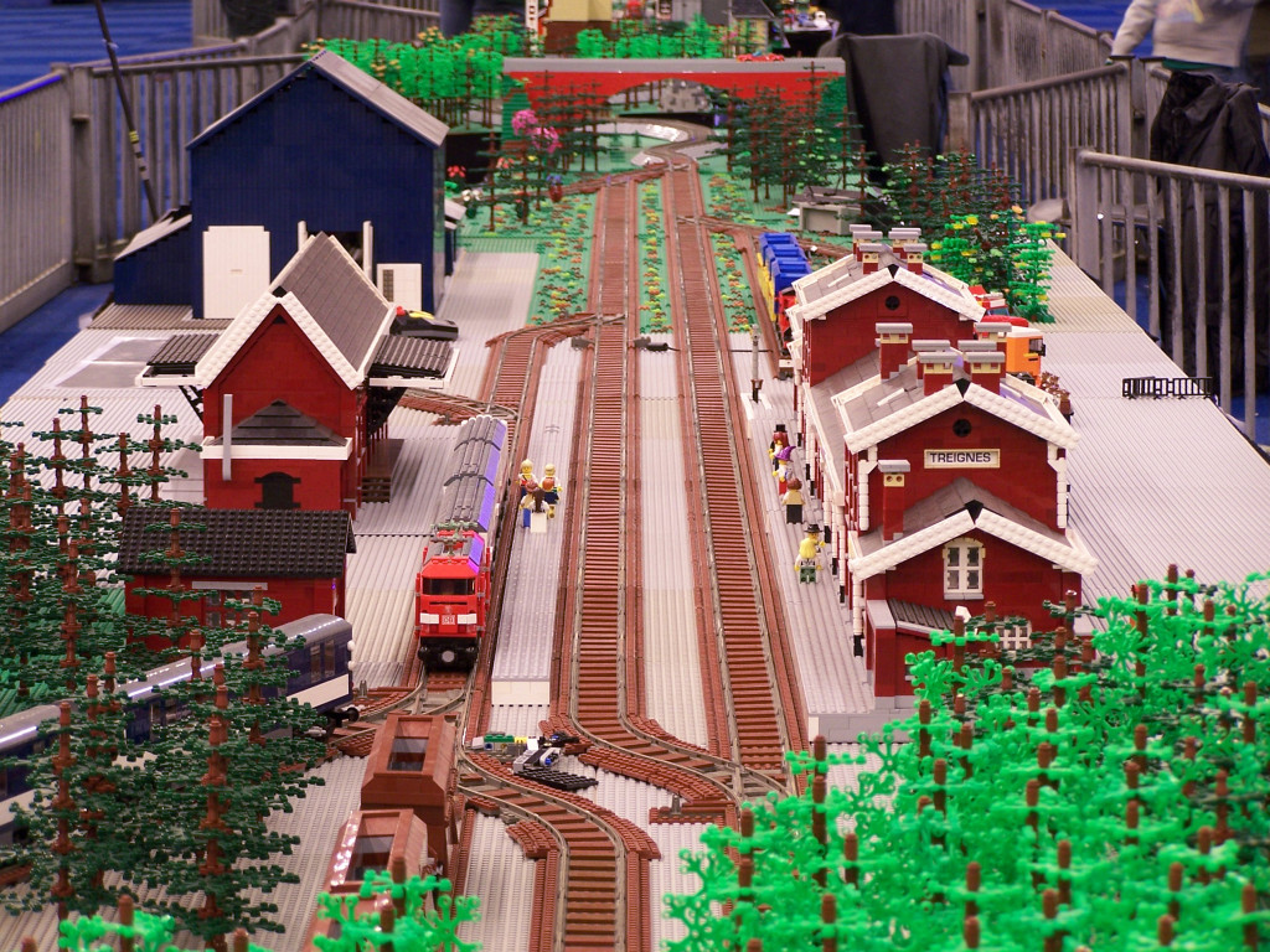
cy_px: 476
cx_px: 635
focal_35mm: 128
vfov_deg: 11.6
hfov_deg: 15.4
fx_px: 4696
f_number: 3.2
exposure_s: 1/2
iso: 80
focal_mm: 21.2
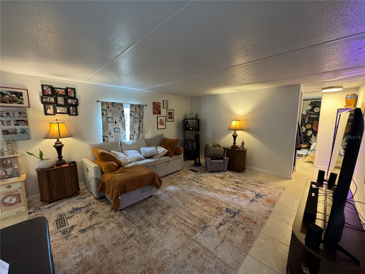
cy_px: 137
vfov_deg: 85.7
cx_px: 182
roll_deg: -0.3
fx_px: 148
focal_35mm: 14
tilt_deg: -7.7
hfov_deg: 102.1
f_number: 2.2
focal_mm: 2.22
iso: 500
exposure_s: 1/60
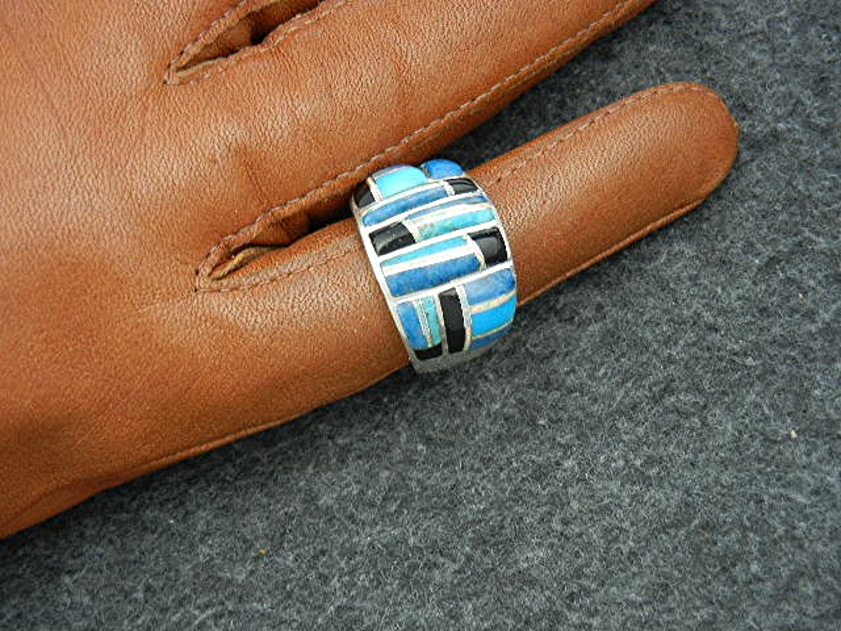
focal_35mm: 89
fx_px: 2162
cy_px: 316
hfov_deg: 22.0
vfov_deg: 16.6
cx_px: 420
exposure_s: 1/4.1
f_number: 4.4
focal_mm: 16
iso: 200
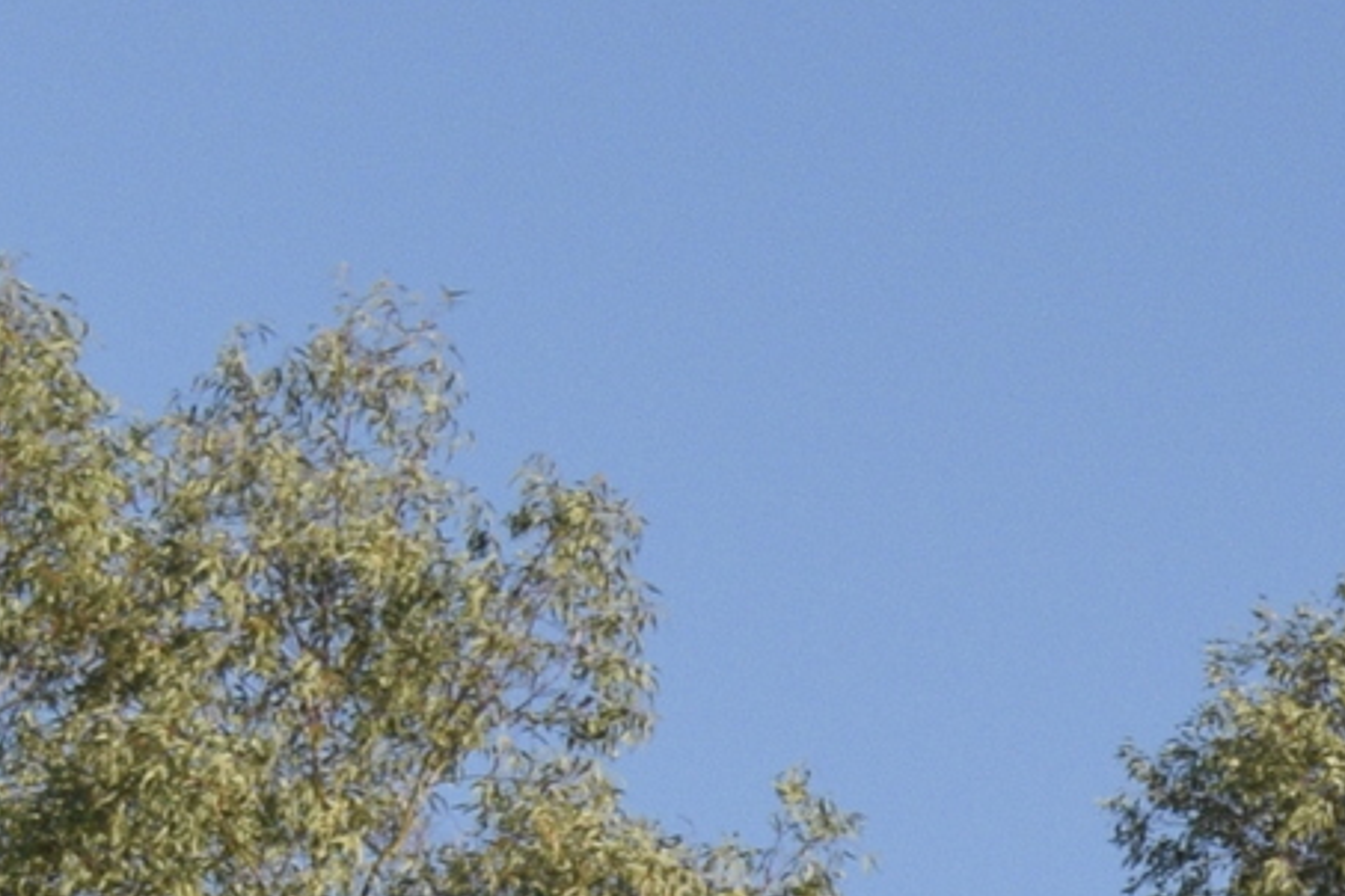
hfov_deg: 5.8
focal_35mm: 338
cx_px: 3536
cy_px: 2908
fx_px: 12627
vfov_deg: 3.9
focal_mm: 34
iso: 400
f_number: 8
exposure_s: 1/250
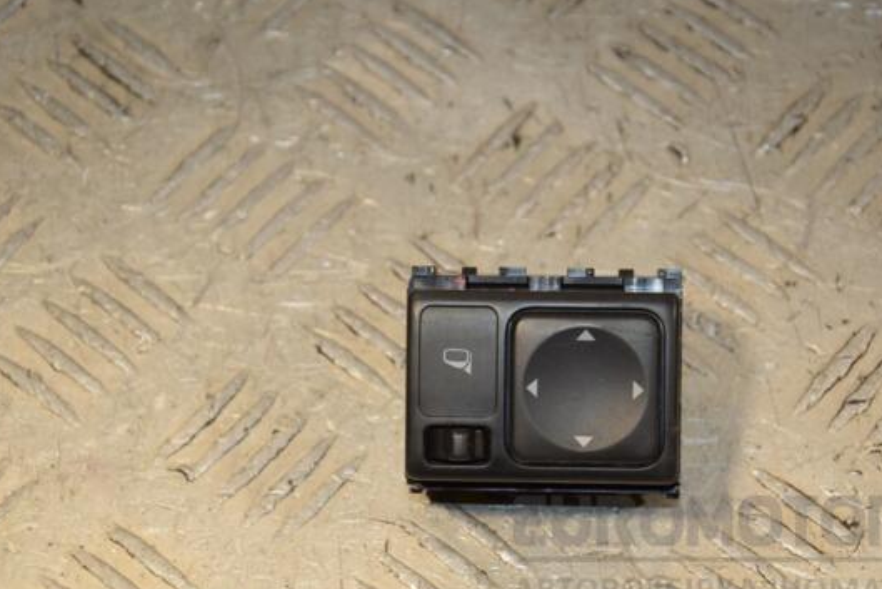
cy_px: 299
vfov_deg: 10.8
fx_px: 3126
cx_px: 482
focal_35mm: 128
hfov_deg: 16.1
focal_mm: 75
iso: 800
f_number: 6.3
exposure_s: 1/200
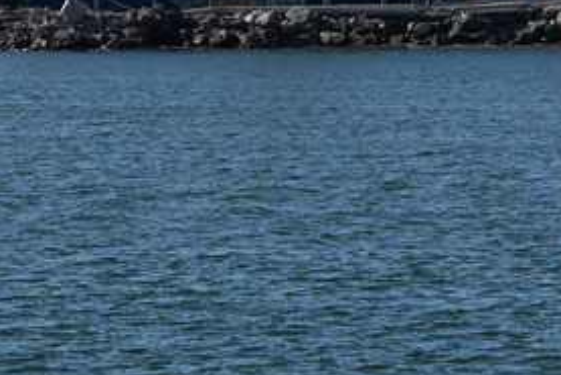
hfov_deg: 7.0
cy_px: -89
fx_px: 4537
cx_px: 693
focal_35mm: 291
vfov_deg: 4.7
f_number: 6.3
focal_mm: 80
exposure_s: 1/640
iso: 100
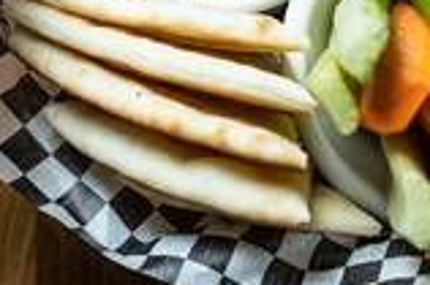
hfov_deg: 9.8
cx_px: 327
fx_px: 2494
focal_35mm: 209
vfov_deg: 6.5
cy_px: -179
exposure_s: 1/100
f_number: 2.8
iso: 500
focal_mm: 50
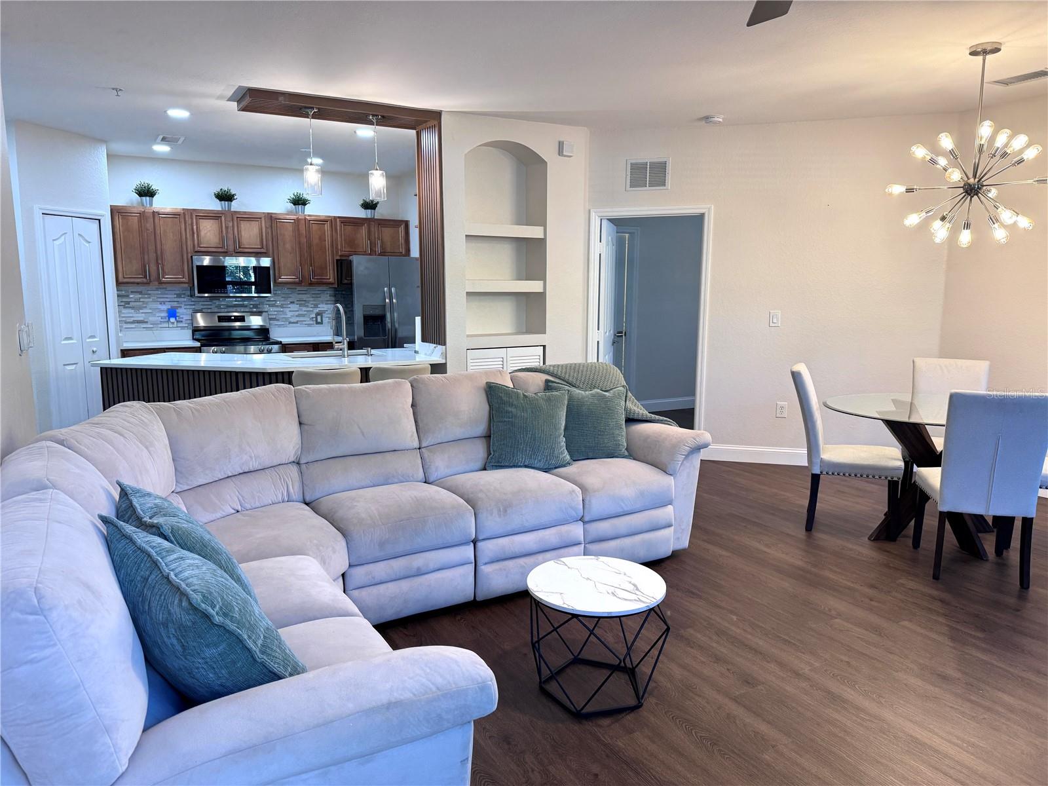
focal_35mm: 24
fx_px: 727
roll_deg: -0.5
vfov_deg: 56.8
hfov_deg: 71.6
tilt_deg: -9.0
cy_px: 393
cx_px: 524
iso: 160
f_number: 1.78
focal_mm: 6.76
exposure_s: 1/120
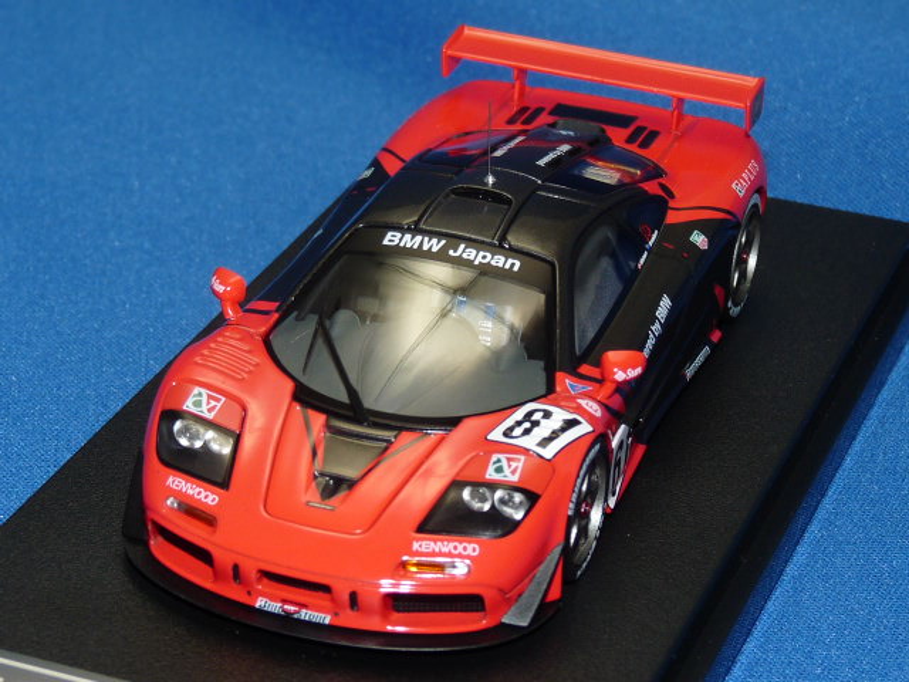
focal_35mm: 115
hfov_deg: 17.1
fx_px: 3020
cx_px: 454
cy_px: 341
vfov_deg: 12.9
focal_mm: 11.9
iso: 100
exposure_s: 1/40
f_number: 4
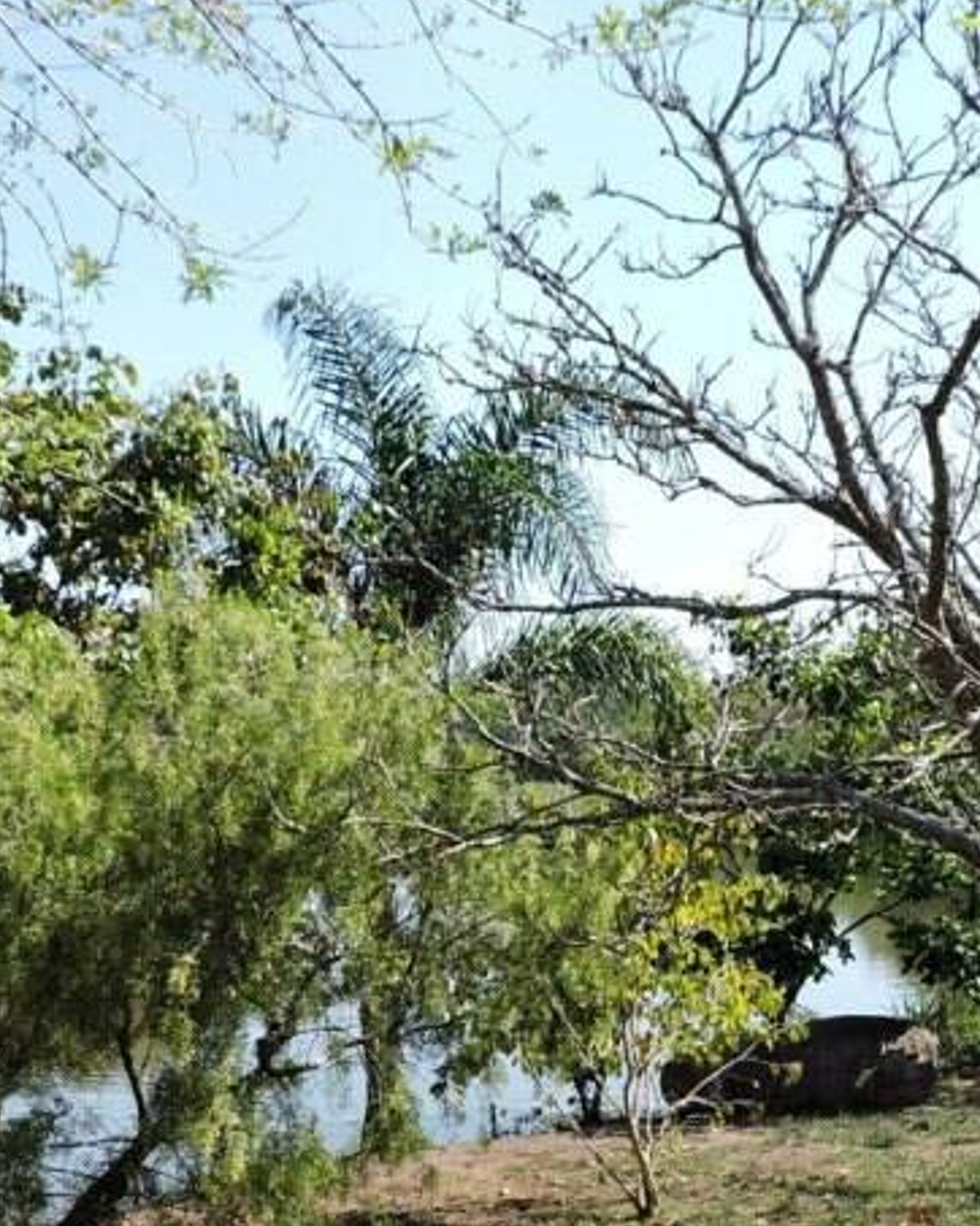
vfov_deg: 34.8
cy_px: 871
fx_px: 1923
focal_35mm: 53
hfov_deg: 28.5
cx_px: 596
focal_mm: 4.3
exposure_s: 1/640
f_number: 3
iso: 100
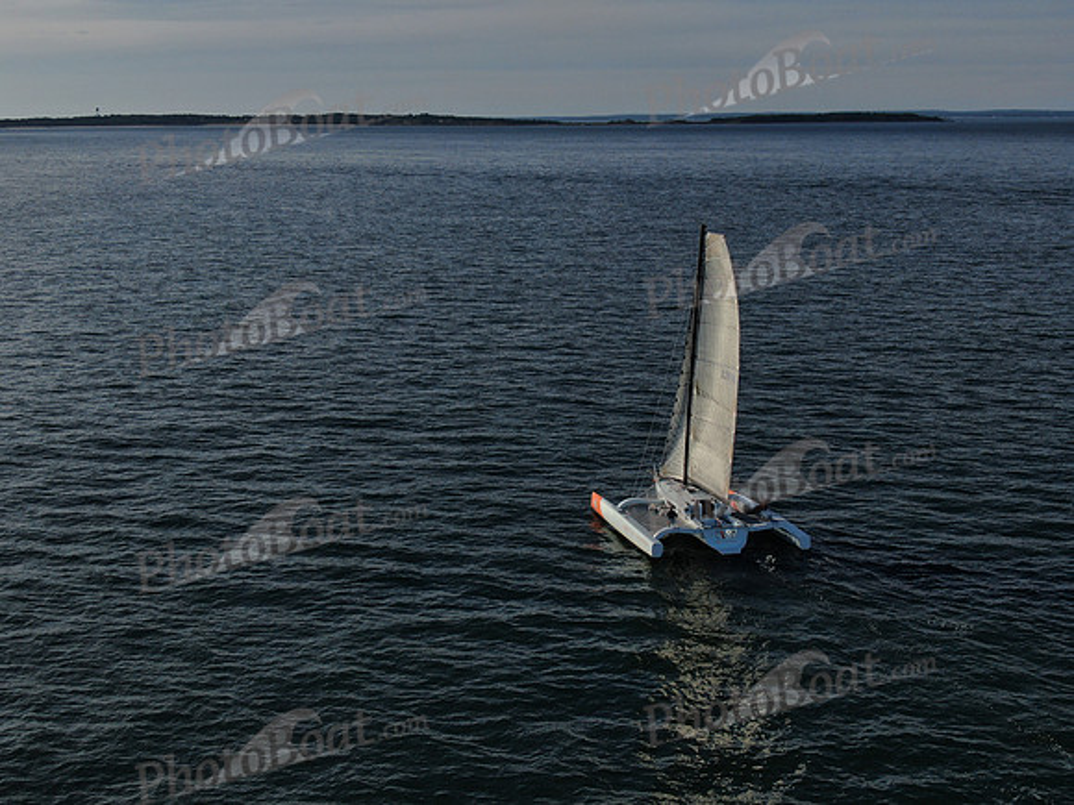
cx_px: 537
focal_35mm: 48
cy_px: 402
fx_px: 1489
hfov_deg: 39.7
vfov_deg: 30.3
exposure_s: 1/2000
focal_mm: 8.6
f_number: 3.8
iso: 100
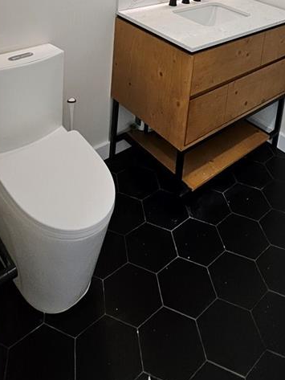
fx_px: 362
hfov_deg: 42.9
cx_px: 133
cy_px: -33
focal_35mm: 33
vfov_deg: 43.5
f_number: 2.2
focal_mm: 1.7
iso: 125
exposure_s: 1/60
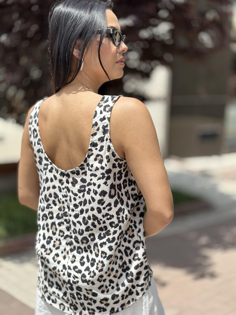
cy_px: 158
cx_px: 118
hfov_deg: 30.3
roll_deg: -1.8
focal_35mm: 48
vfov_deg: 39.7
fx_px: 436
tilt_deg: -10.7
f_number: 1.78
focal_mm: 6.86
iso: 100
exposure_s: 1/3597
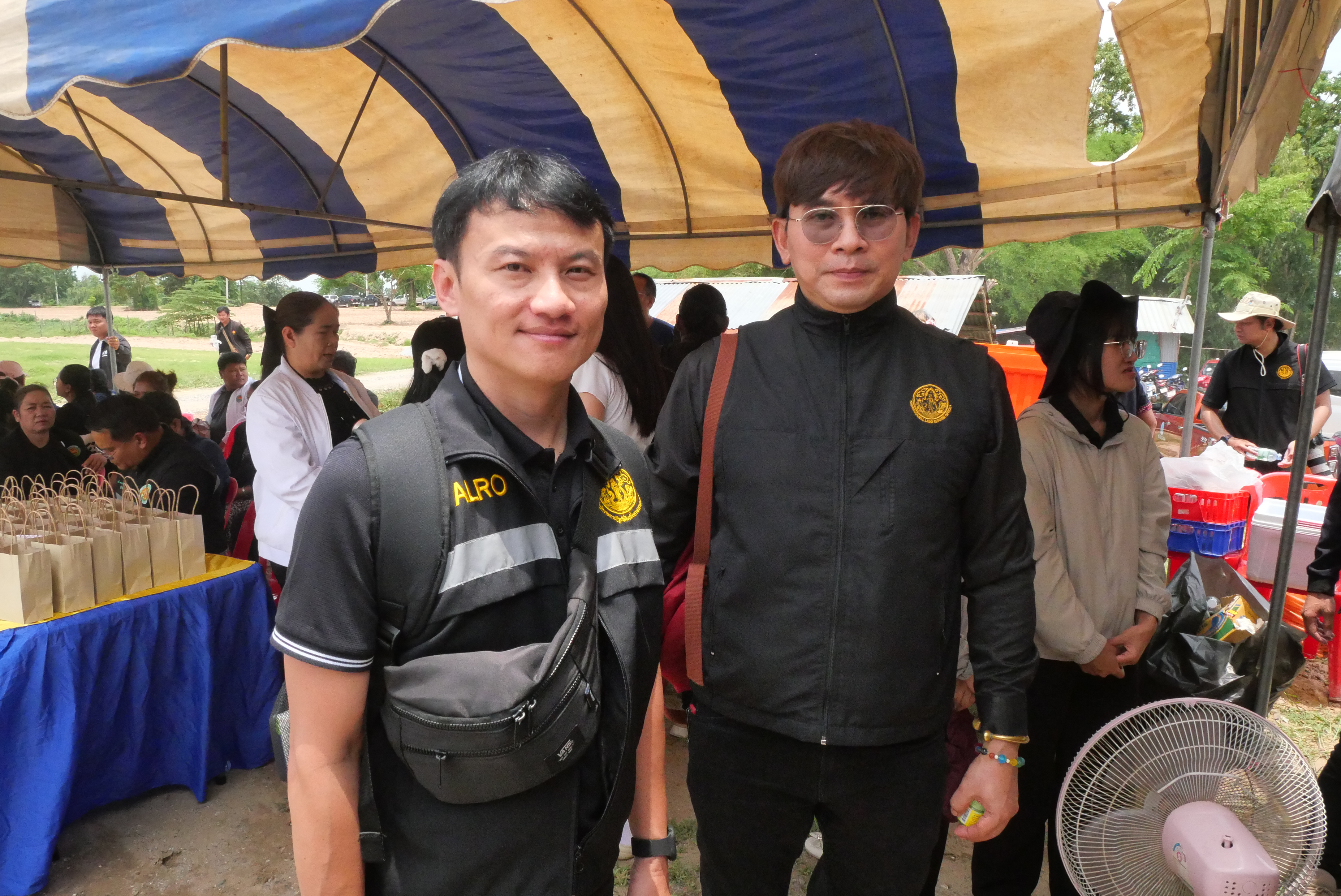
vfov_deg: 53.2
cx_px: 670
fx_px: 895
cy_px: 448
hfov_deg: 73.7
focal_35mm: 24
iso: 3200
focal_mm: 12
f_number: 11
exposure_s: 1/1300
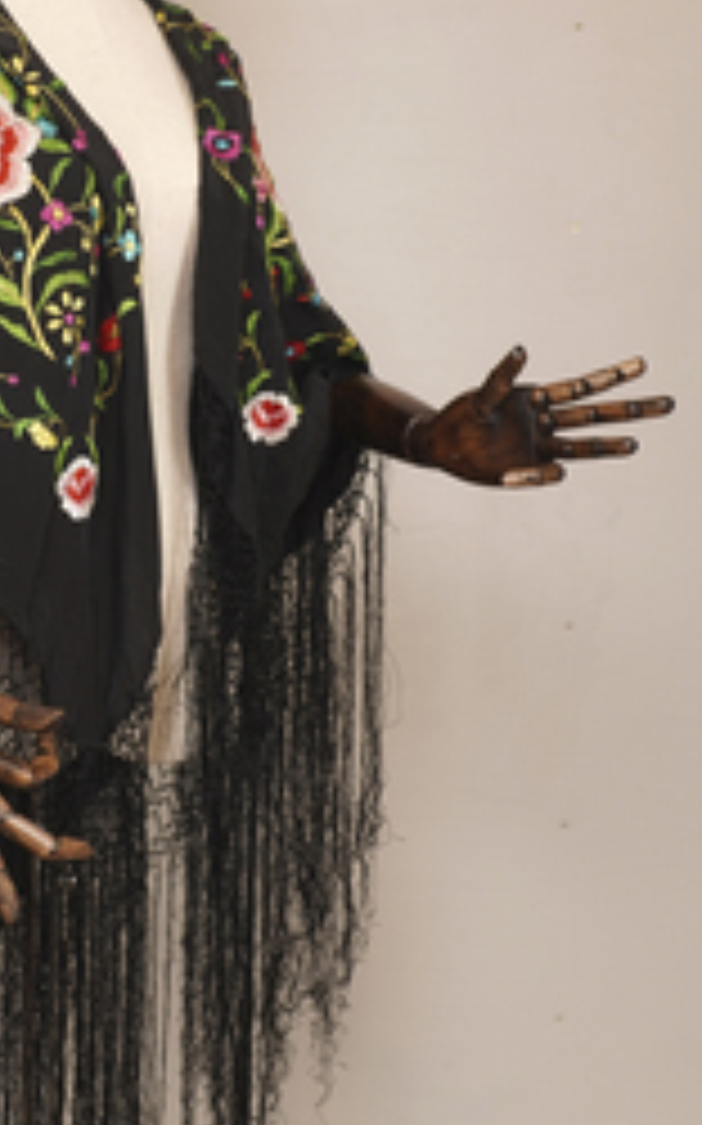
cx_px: 128
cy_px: 416
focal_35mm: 76
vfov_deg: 27.1
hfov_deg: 17.0
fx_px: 2329
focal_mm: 32
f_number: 6.3
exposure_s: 1/15
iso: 250
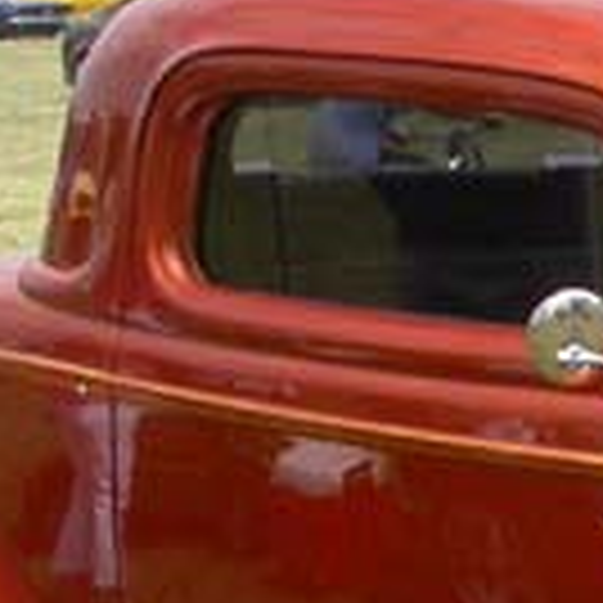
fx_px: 3942
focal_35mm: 200
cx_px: 1098
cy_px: 783
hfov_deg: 8.4
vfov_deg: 8.6
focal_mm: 7.85
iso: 100
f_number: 6.7
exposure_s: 1/286
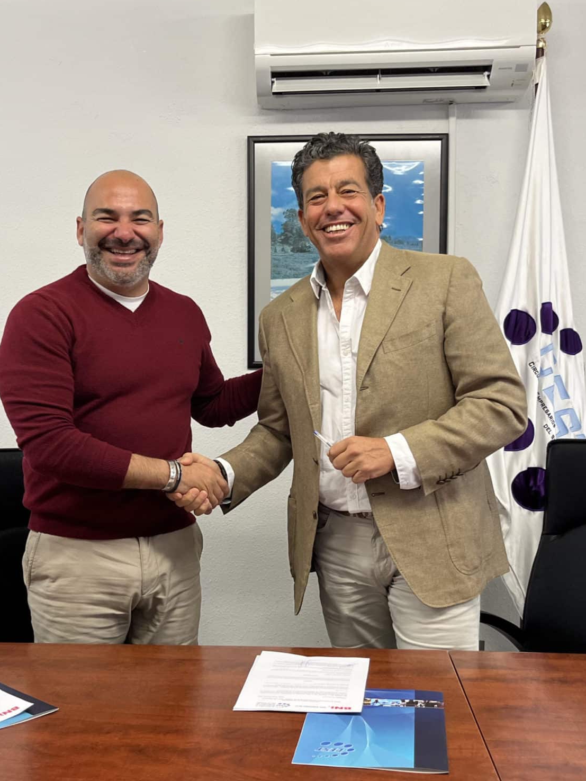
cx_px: 309
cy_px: 376
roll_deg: -0.5
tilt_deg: -2.4
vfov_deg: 50.1
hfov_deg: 38.7
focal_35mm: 37
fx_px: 835
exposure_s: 1/100
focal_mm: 5.1
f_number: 1.6
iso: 125
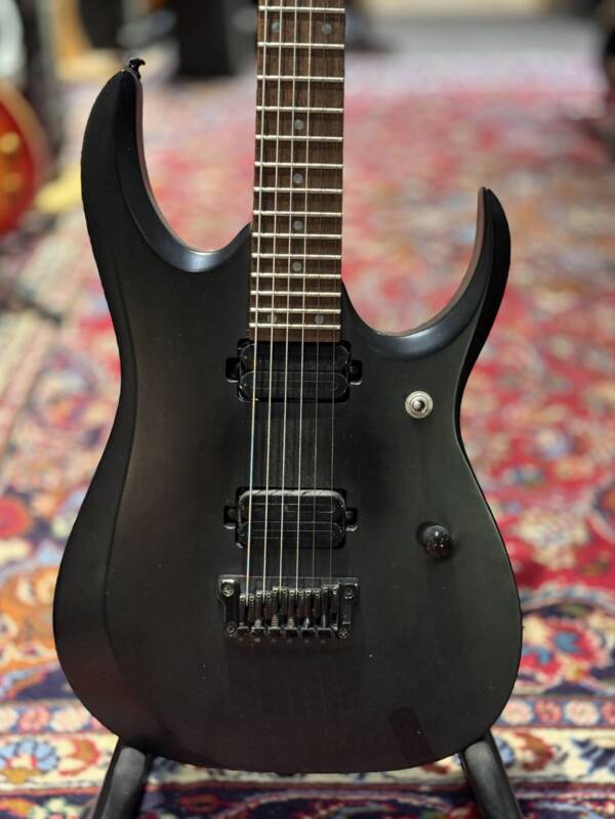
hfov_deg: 30.3
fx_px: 1137
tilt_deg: -24.3
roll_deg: +0.6
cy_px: 410
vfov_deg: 39.7
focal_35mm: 48
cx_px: 308
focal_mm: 6.76
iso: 500
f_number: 1.78
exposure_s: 1/30
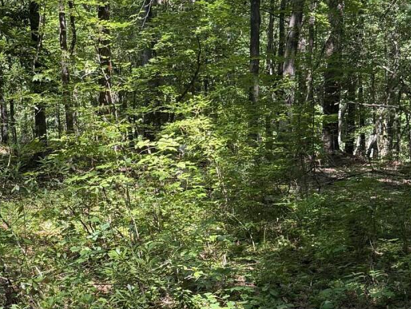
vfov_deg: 18.8
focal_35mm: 78
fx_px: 927
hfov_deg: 24.9
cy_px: 235
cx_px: 130
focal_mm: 6.76
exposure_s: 1/494
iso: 100
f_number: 1.78
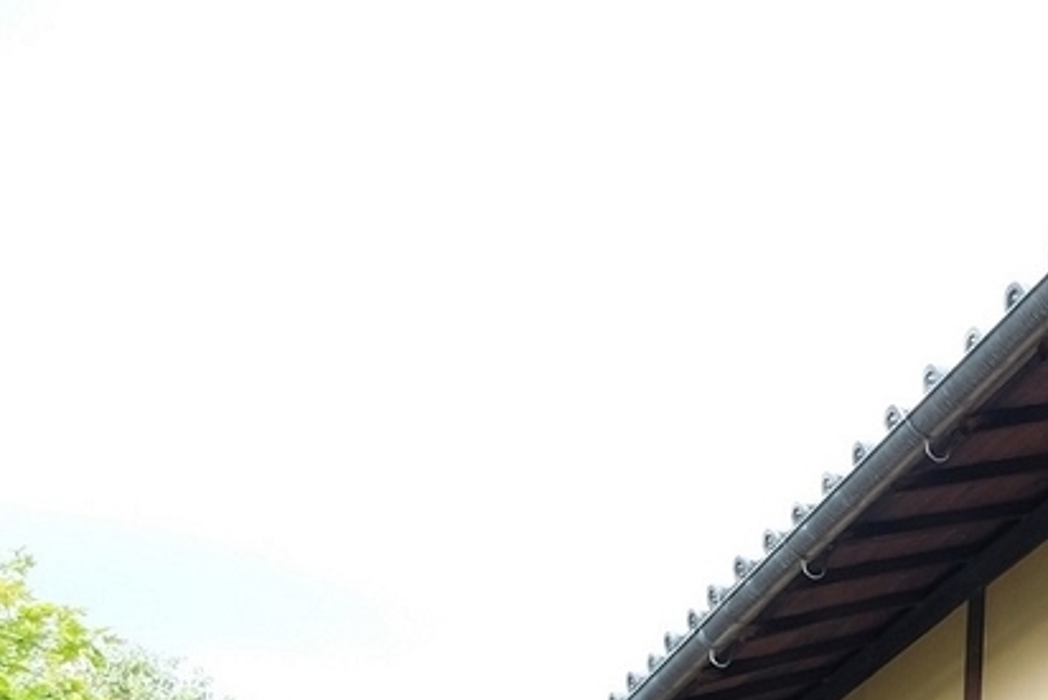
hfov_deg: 24.4
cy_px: 955
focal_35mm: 67
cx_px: 1511
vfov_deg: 18.6
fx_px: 1951
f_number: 5
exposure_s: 1/160
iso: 400
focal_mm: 15.2
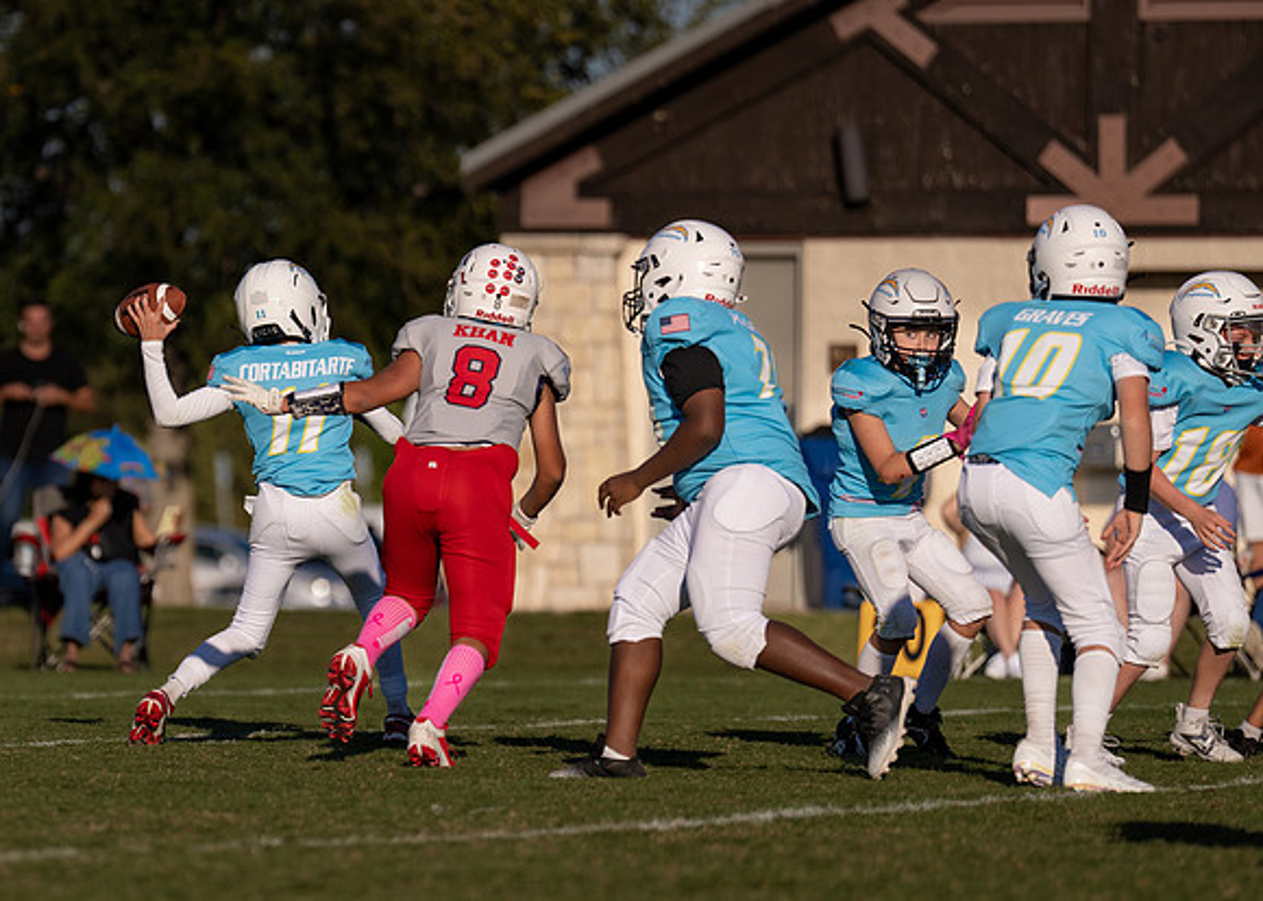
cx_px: 236
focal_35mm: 337
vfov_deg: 4.3
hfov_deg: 6.0
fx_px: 12096
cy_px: 449
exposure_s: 1/4000
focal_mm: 200
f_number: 2.8
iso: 100
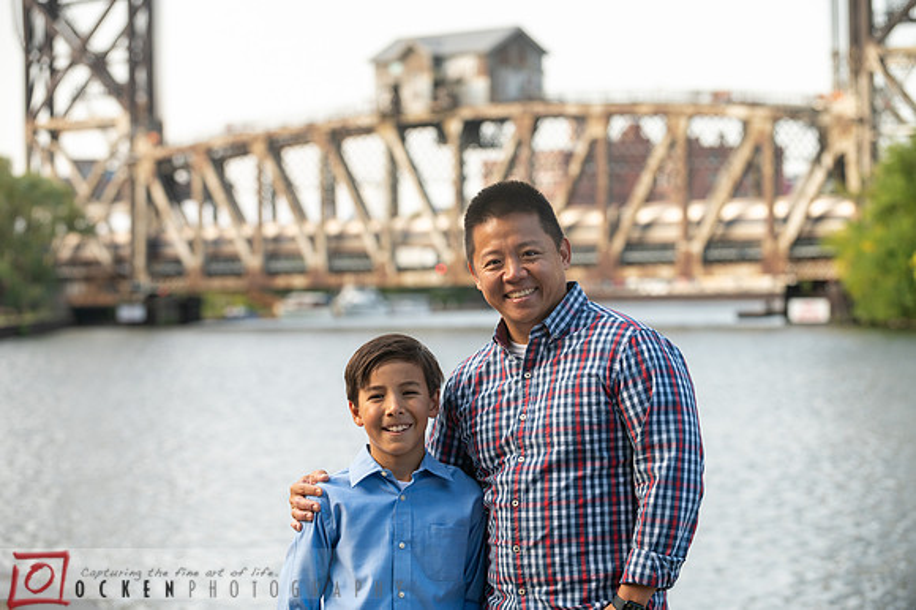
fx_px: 2671
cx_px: 458
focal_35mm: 105
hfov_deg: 19.5
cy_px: 305
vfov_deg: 13.0
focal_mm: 105
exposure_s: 1/500
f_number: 4
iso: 400
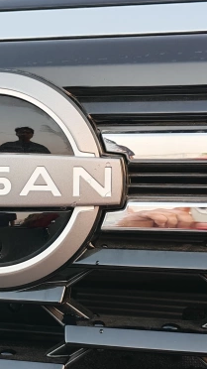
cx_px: 10
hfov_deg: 15.1
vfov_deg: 26.9
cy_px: 185
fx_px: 772
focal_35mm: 79
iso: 320
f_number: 1.9
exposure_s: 1/100
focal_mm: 6.12
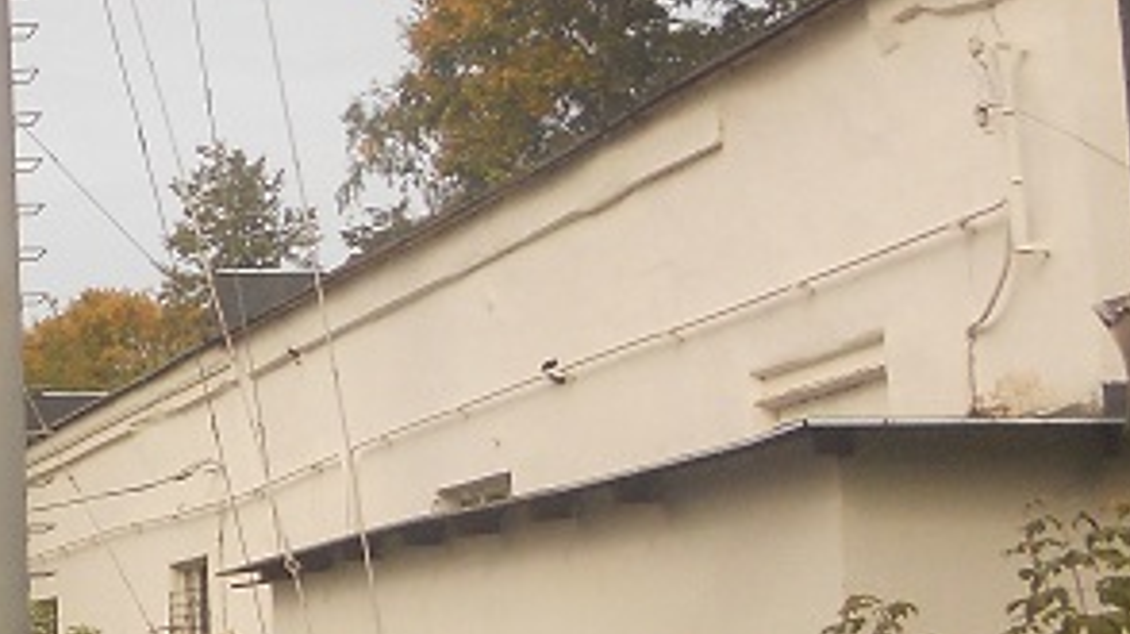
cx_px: -561
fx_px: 2995
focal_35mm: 100
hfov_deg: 18.8
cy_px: 231
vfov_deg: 12.1
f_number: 3.2
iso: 100
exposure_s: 1/800
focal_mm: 4.9
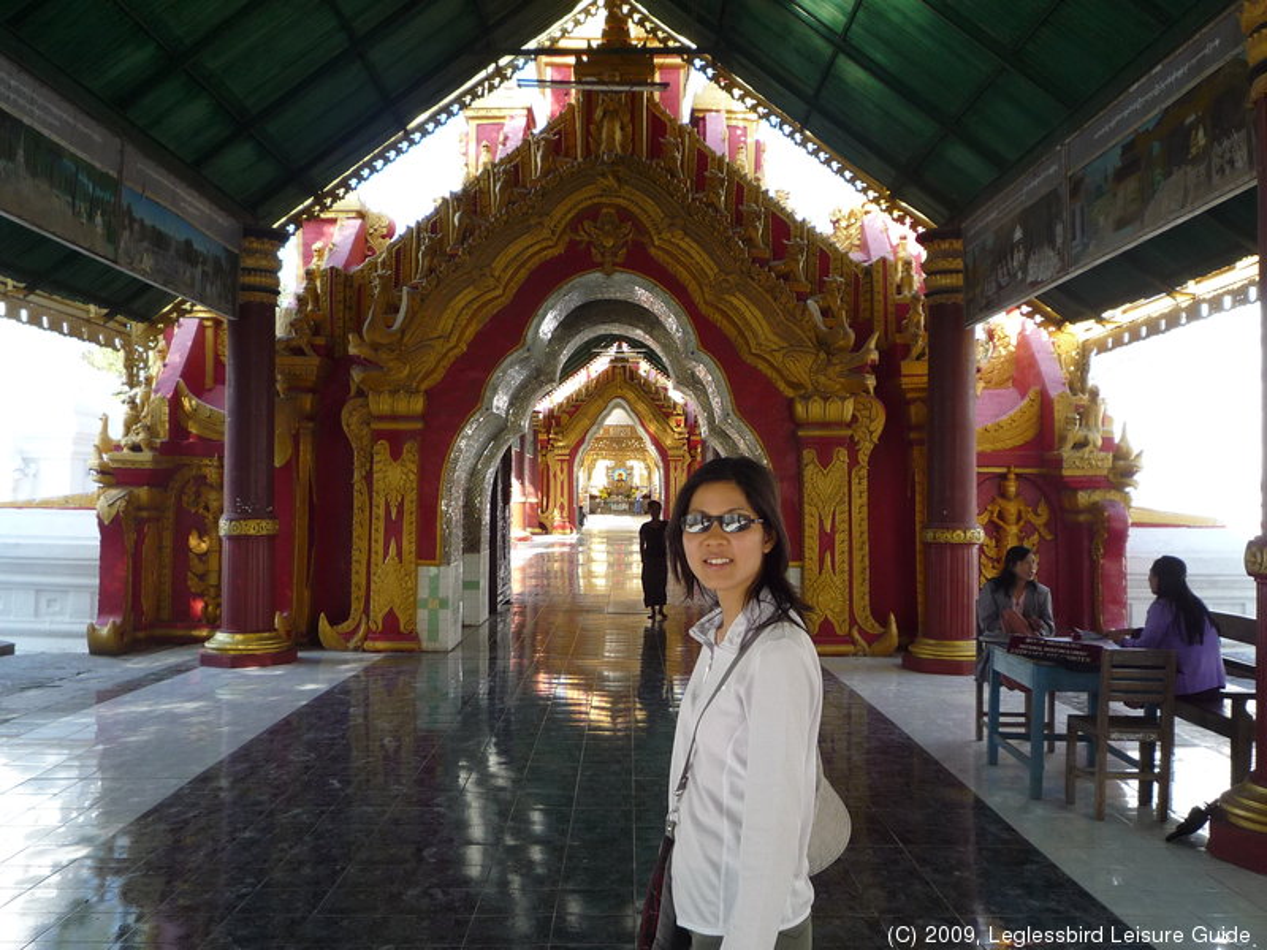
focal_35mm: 31
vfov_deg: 45.4
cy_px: 475
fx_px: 1135
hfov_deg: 58.4
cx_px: 634
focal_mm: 4.4
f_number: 2.8
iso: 100
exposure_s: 1/125
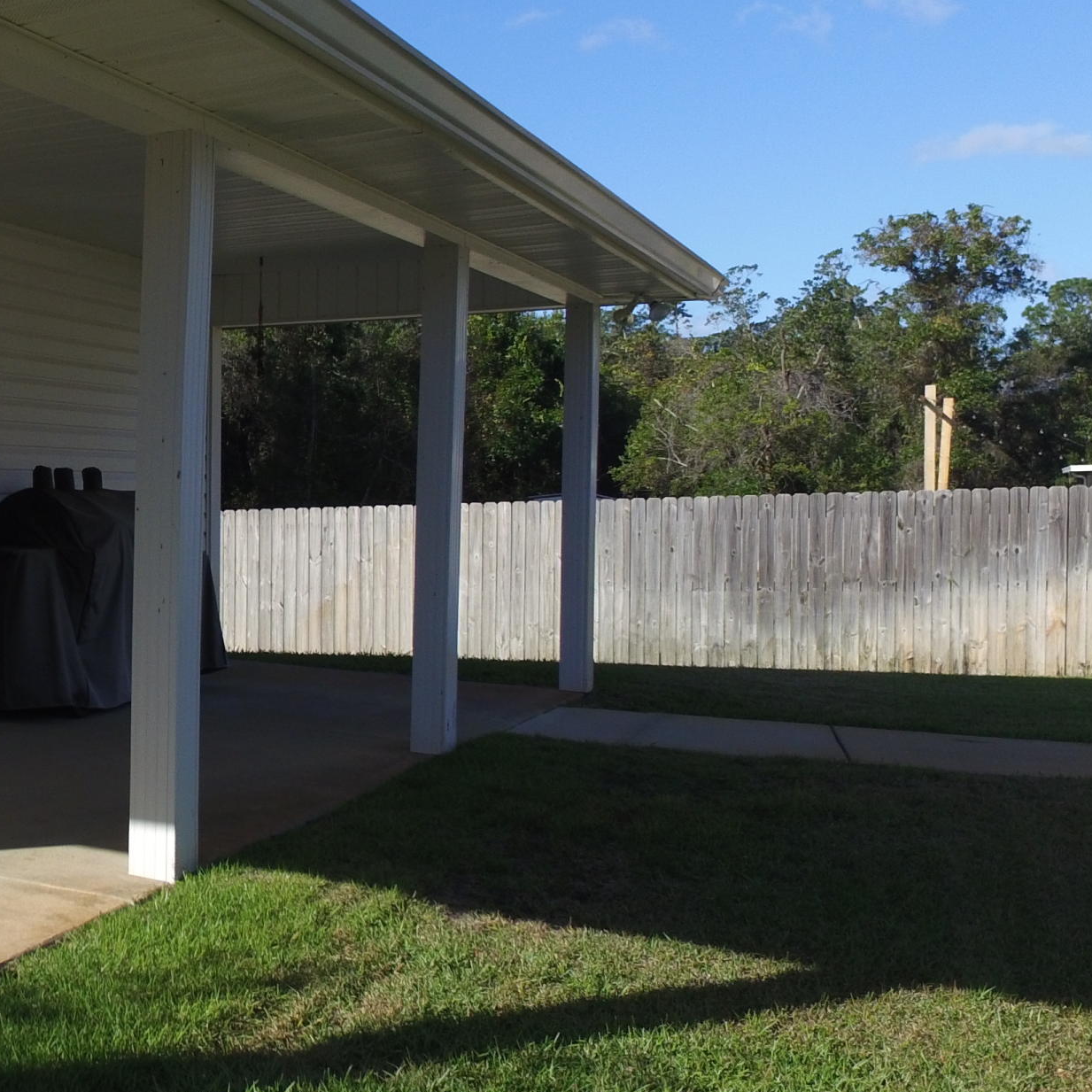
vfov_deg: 39.2
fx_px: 1535
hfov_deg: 35.1
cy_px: 522
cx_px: -26
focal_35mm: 43
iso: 100
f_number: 2.8
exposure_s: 1/909
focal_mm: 3.61
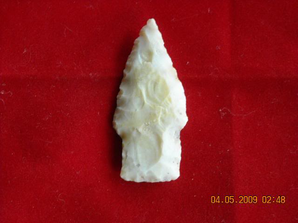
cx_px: 149
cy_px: 112
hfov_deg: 18.7
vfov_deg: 14.1
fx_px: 904
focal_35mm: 105
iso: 400
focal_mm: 17.1
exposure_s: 1/17
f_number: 4.7
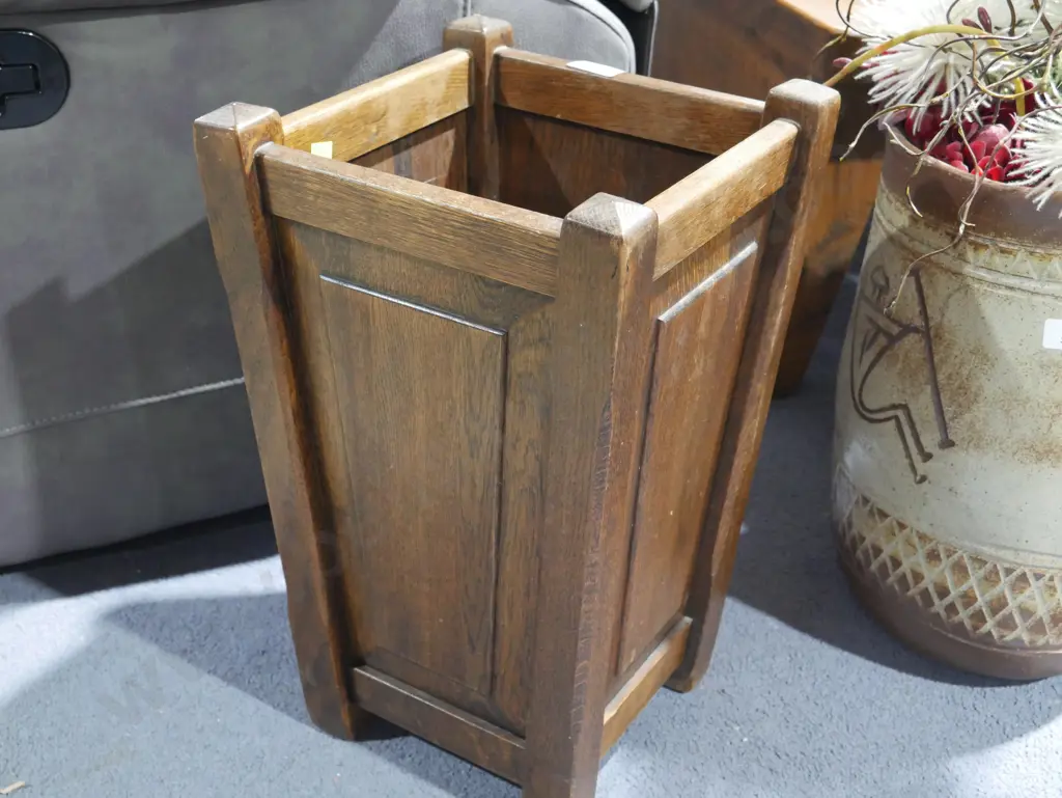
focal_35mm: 46
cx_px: 531
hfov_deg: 41.2
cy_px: 399
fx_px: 1412
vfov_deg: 31.5
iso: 3200
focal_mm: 23
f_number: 5.1
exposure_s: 1/30
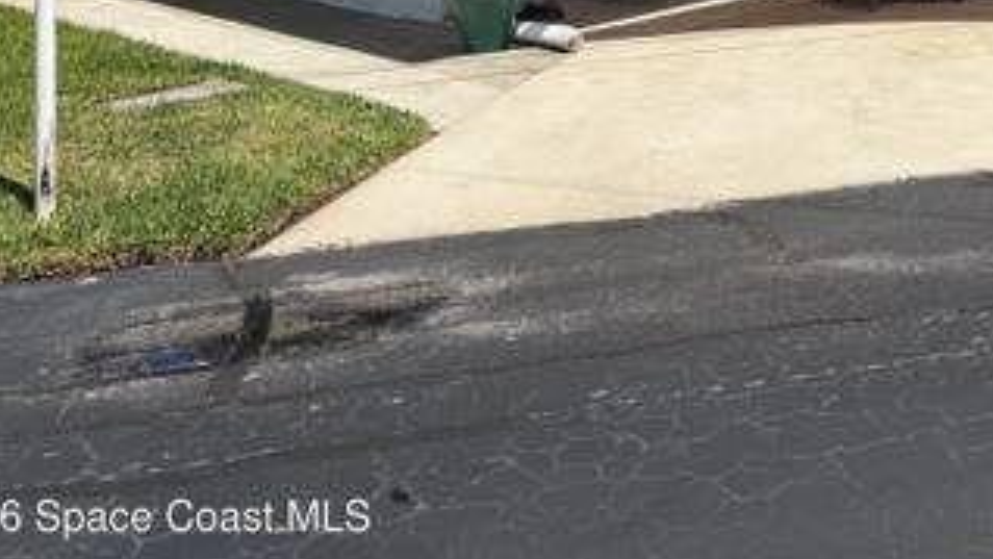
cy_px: -167
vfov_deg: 19.5
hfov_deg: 34.6
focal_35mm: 57
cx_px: 893
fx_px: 1501
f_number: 1.6
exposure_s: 1/4329
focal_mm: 5.96
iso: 50
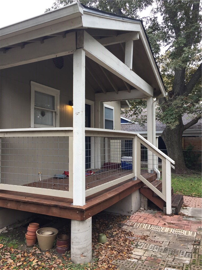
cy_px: 135
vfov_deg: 61.7
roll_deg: +0.7
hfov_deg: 48.2
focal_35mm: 29
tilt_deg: +3.9
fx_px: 226
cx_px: 101
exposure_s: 1/120
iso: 40
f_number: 2.2
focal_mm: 4.15
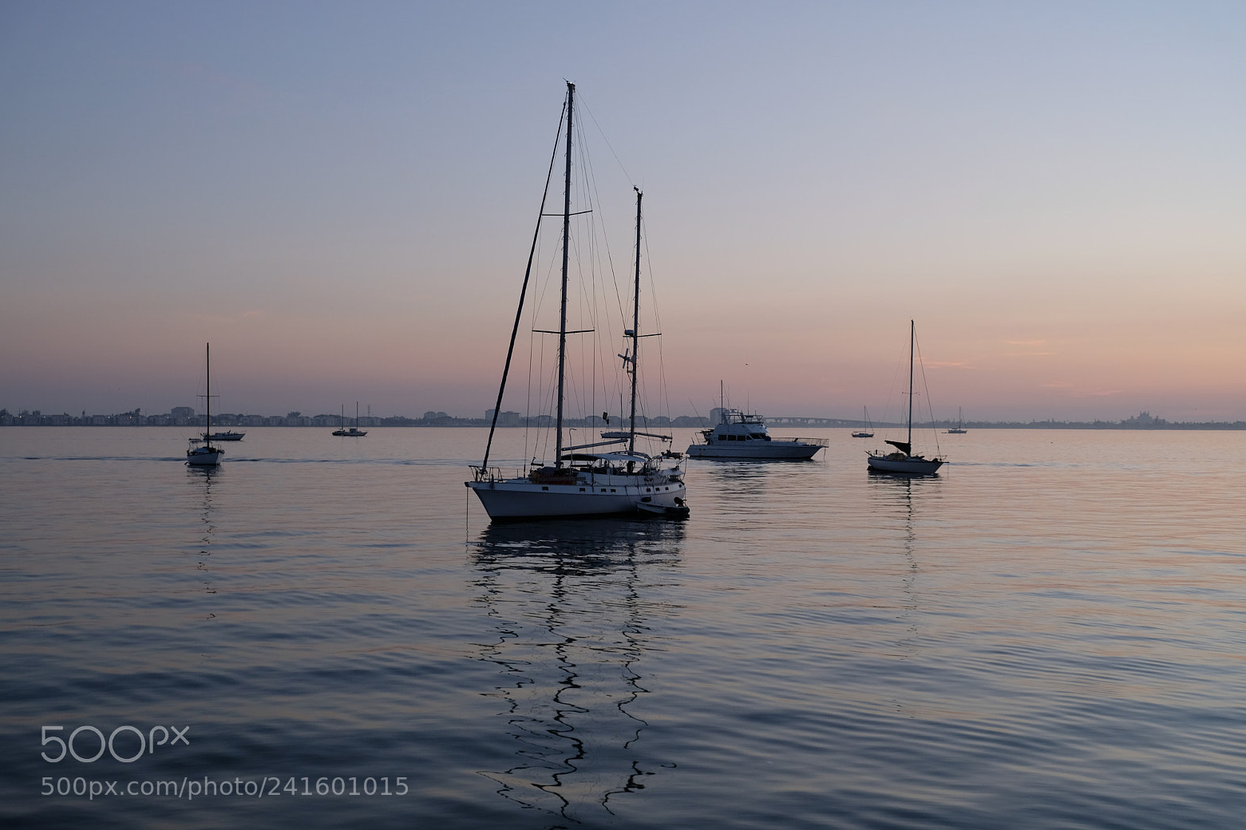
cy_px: 424
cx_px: 630
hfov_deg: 47.4
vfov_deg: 32.6
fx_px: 1419
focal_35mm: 41
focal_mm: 26.5
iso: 400
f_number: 4
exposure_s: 1/150
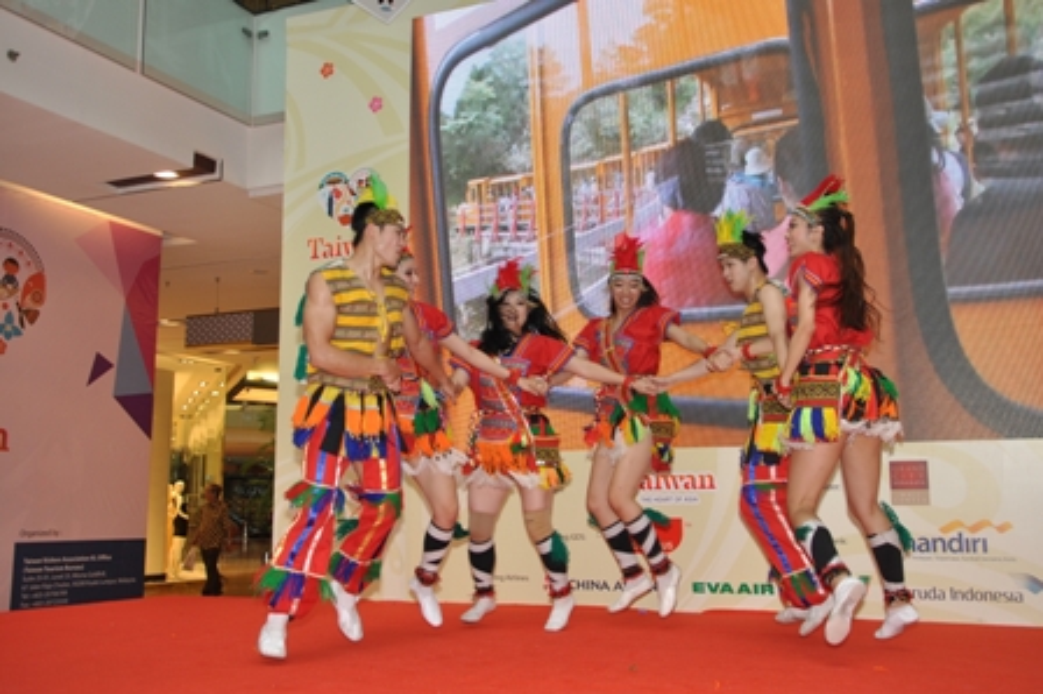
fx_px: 1129
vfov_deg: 34.2
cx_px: 522
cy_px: 347
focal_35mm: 39
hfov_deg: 49.6
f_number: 3.2
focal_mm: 26
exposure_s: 1/100
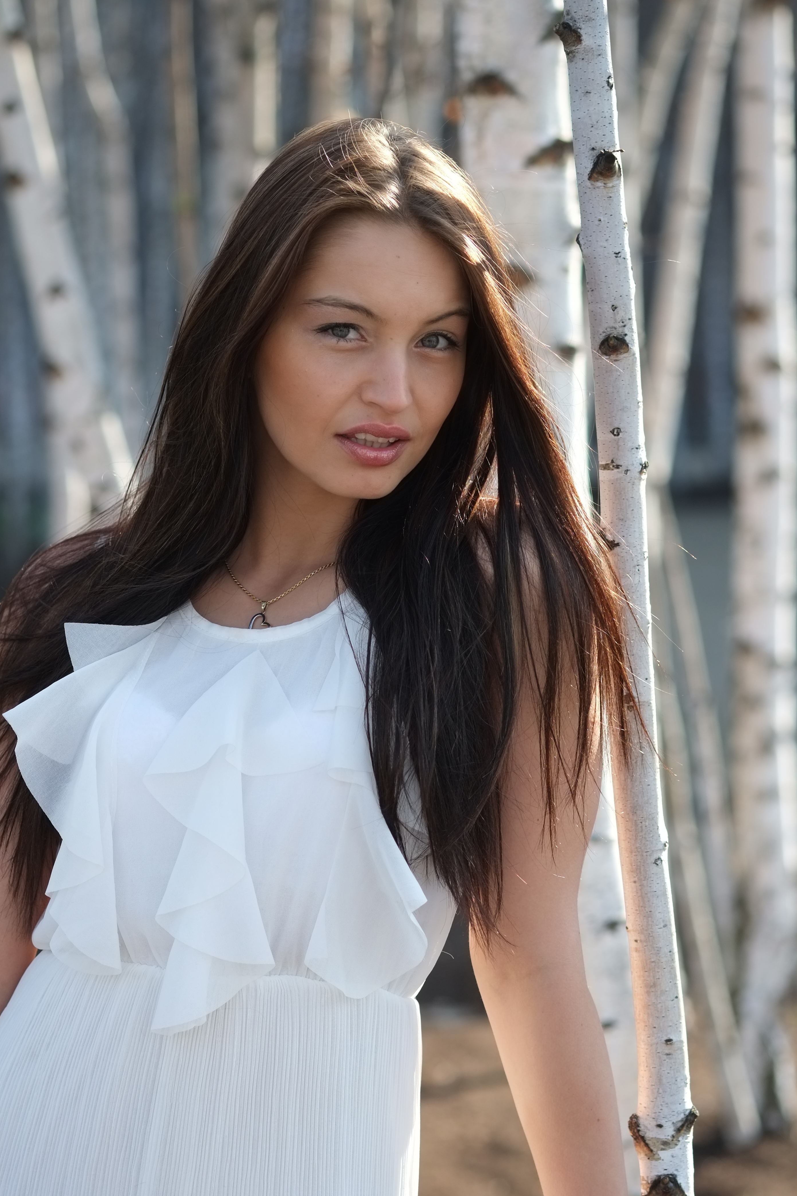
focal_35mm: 106
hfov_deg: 12.9
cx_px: 335
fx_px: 3520
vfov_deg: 19.3
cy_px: 698
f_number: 2.8
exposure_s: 1/600
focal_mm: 60
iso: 200
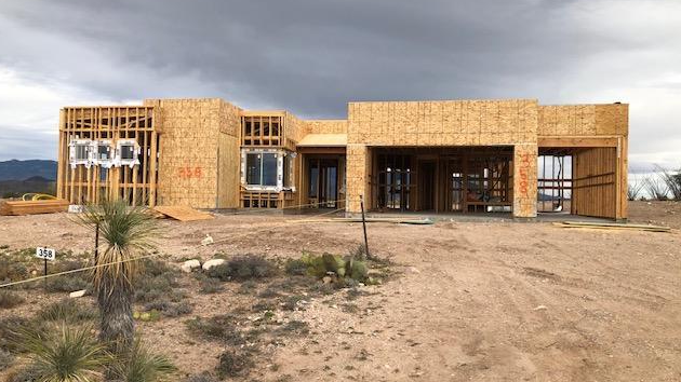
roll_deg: -1.7
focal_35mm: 31
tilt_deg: +1.5
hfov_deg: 62.6
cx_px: 336
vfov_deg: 37.7
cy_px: 192
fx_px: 560
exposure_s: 1/1104
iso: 20
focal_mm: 3.99
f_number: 1.8
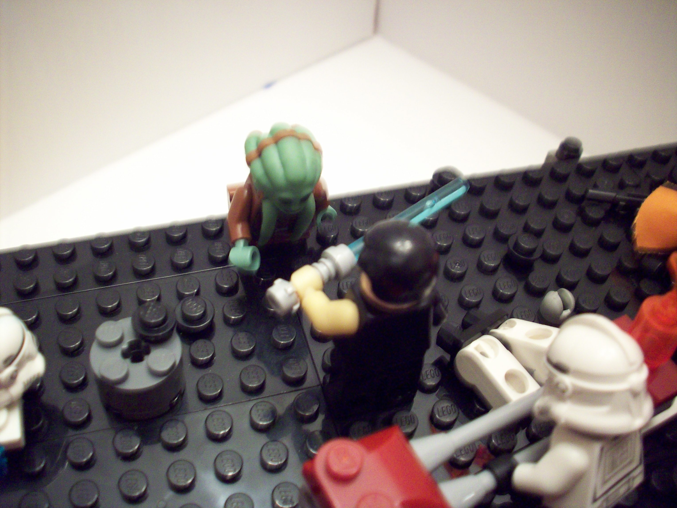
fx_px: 724
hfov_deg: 50.1
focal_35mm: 37
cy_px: 254
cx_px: 338
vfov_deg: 38.7
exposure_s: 1/8
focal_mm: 6.2
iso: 200
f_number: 2.8
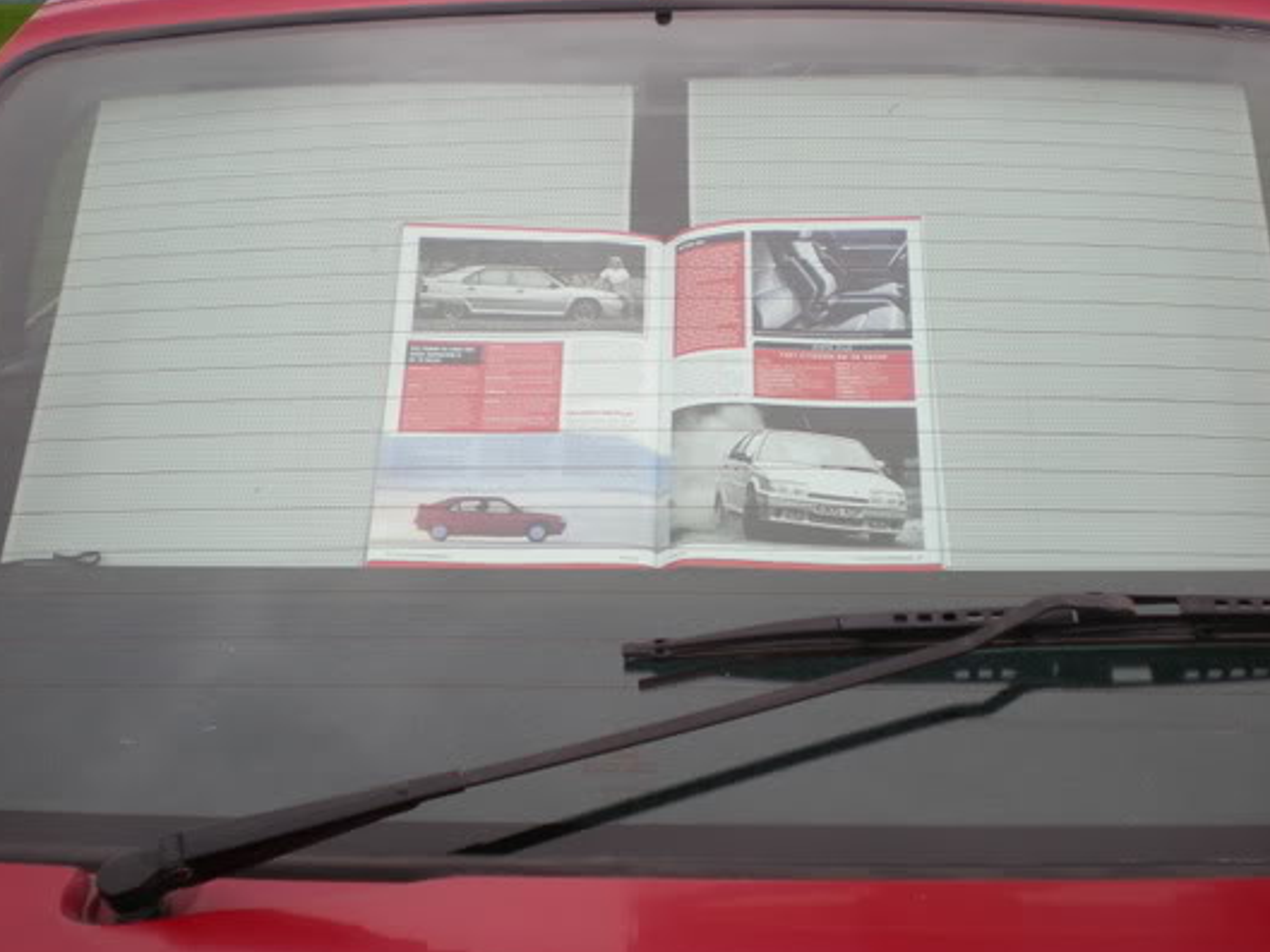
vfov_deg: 31.5
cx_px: 639
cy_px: 427
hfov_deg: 41.2
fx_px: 1688
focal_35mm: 46
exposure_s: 1/211
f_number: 3.1
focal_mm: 6.3
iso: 50
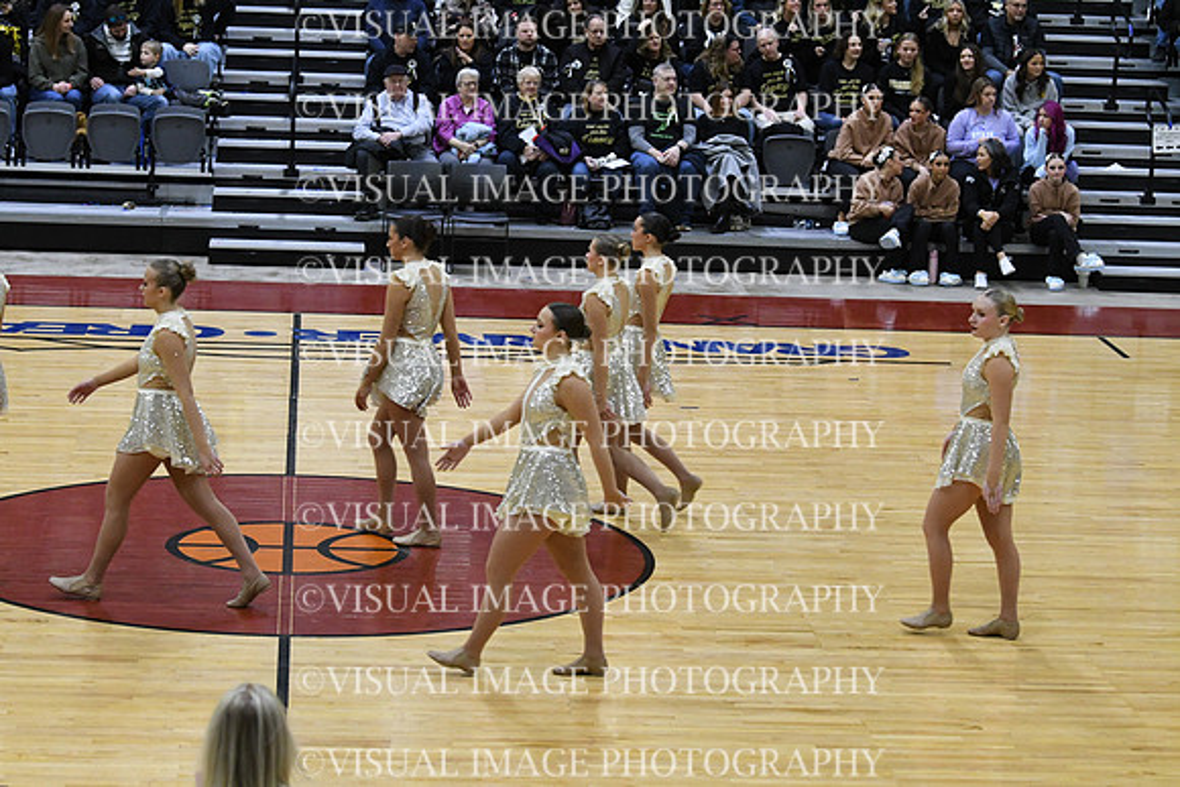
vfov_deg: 13.0
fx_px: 3442
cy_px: 394
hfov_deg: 19.5
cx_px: 590
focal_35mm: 105
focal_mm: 70
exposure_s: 1/500
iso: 5000
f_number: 4
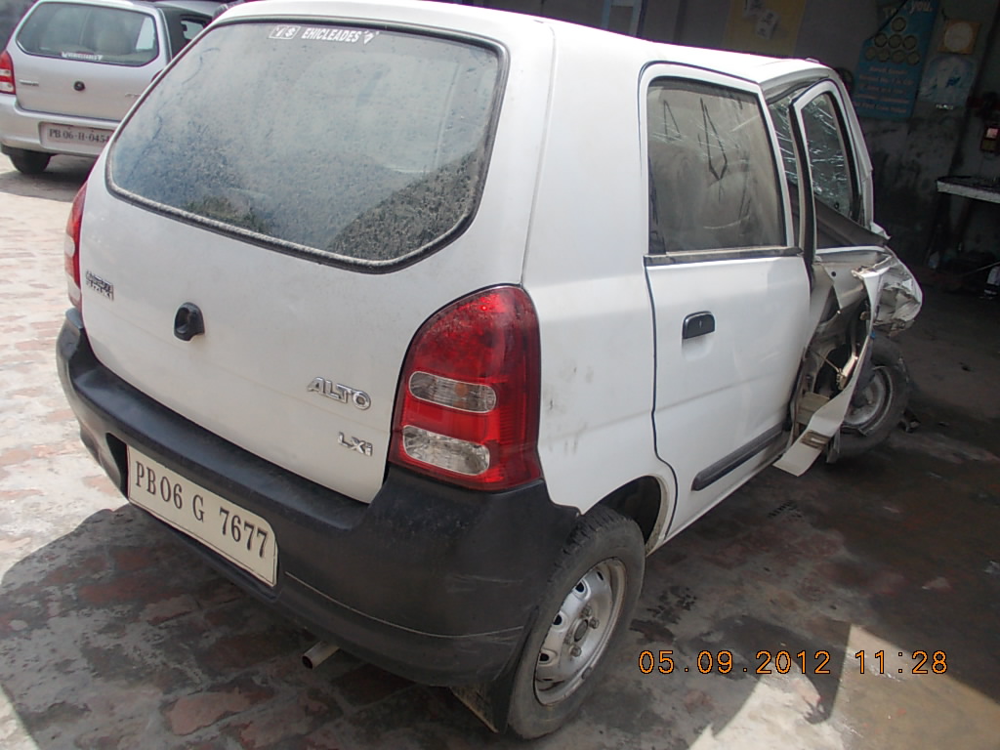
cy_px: 375
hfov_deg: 63.4
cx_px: 500
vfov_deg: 49.7
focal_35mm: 28
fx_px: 809
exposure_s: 1/250
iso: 80
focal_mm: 4
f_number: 5.4
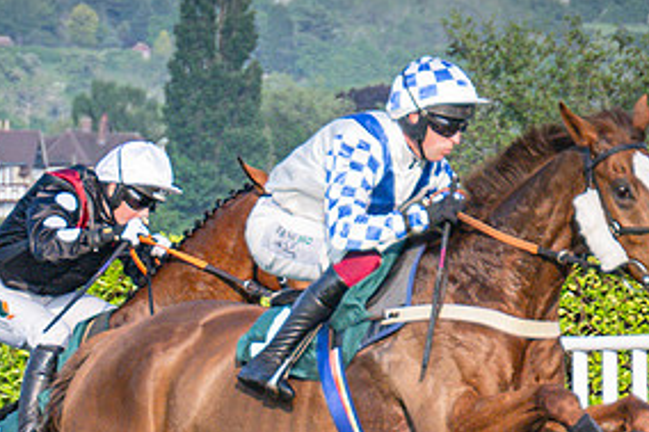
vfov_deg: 2.2
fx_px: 11152
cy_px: 421
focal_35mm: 619
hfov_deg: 3.3
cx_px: -409
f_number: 4
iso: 400
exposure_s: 1/2000
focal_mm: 98
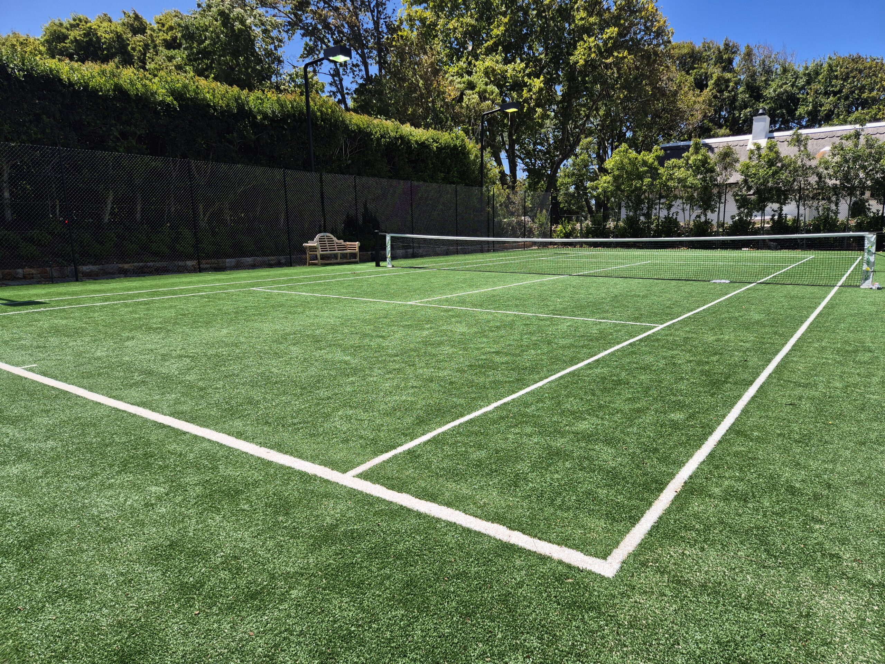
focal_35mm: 23
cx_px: 442
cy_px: 332
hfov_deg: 73.9
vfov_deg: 58.9
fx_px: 588
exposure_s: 1/1976
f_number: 1.8
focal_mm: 5.4
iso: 25
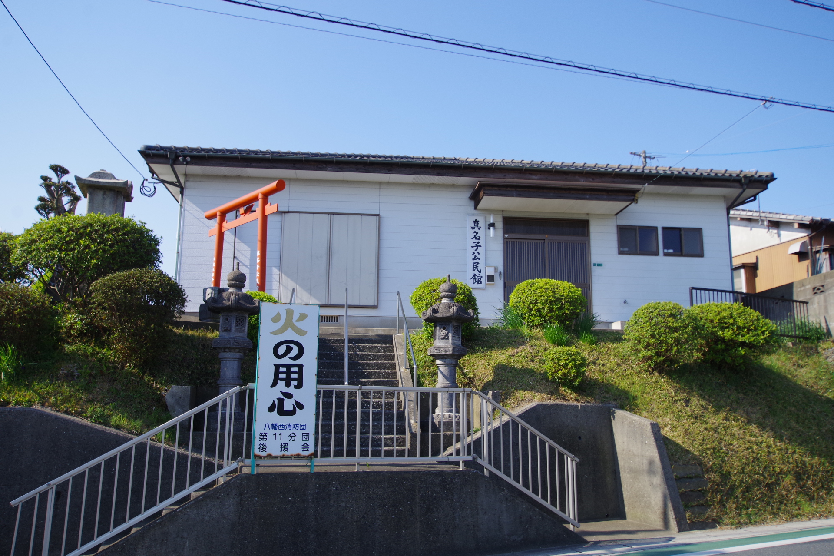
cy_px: 278
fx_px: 695
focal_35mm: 30
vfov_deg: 43.6
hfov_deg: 61.9
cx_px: 417
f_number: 7.1
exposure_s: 1/320
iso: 200
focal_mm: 20
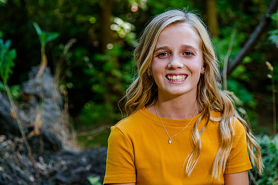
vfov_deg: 13.3
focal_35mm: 103
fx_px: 795
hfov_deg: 19.8
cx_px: 148
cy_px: 75
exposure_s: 1/320
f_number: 4
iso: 800
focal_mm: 78
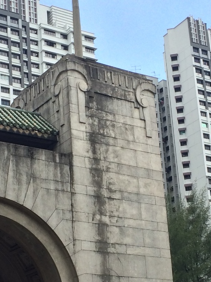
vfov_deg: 22.6
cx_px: 109
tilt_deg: +18.1
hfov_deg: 17.2
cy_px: 196
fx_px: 699
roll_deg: +3.5
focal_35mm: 86
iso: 32
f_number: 2.2
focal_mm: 4.15
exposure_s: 1/1325
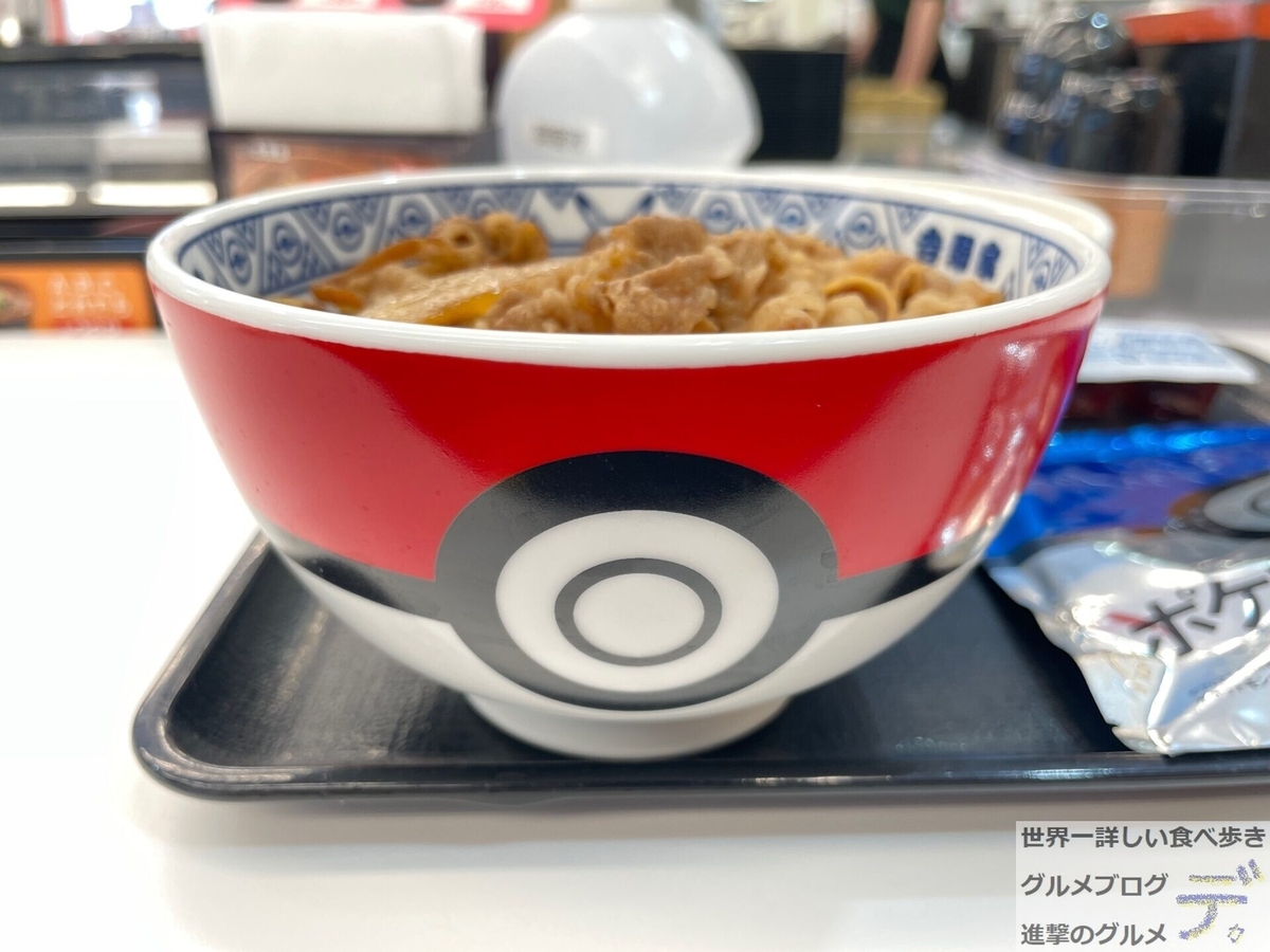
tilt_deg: -24.1
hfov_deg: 67.3
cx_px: 635
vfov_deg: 53.1
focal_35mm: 26
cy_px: 476
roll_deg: -0.2
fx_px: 954
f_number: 1.6
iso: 125
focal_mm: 4.2
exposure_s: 1/50
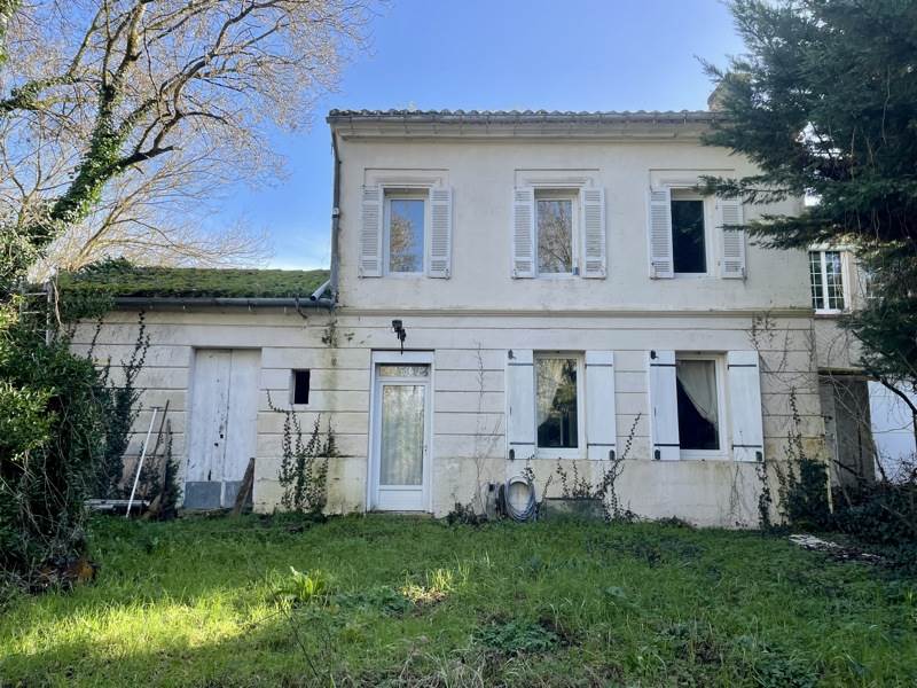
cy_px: 344
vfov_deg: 53.1
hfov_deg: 67.3
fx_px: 689
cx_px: 458
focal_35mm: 26
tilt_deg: +8.5
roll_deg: -0.5
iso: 32
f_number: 1.6
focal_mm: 4.2
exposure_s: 1/569
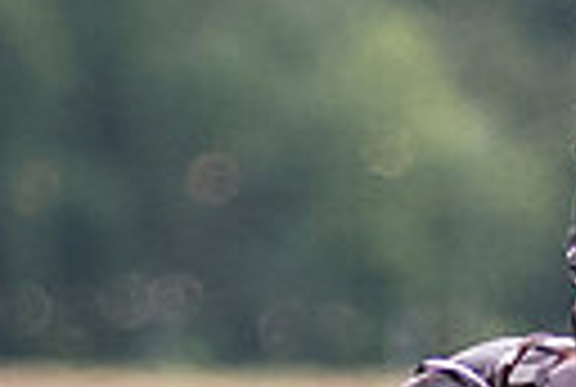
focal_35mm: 4902
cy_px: 627
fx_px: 78615
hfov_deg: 0.4
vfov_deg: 0.3
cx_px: 1363
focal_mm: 300
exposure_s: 1/2500
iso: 400
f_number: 3.2
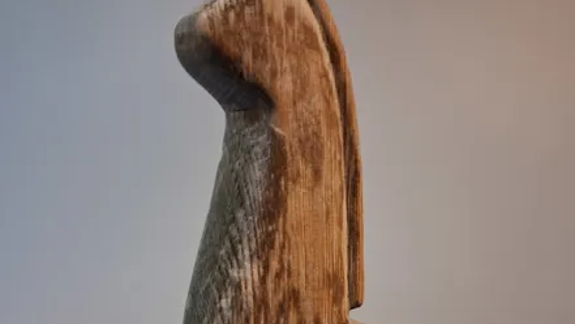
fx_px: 610
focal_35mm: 40
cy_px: 286
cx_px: 288
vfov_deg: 28.6
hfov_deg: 50.5
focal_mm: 4
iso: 400
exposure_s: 1/50
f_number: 1.8
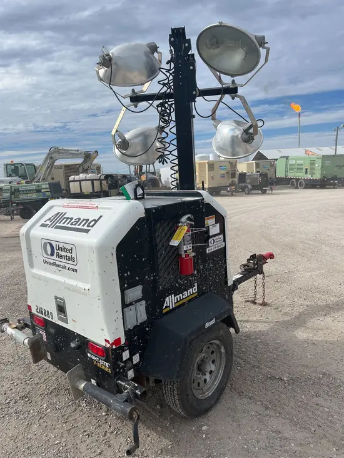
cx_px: 172
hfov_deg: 53.1
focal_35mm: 26
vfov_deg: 67.3
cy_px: 229
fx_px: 344
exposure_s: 1/4854
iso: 50
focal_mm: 5.1
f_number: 1.6
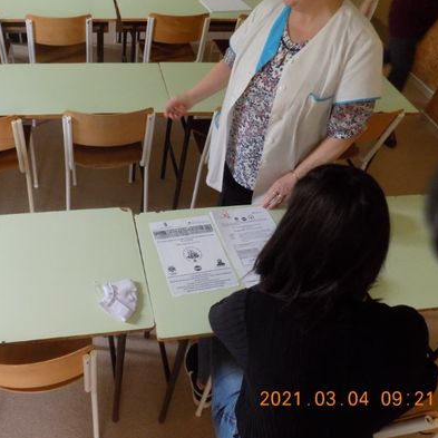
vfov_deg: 52.5
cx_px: 135
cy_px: 206
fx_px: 444
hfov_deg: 51.2
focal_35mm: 31
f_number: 3.1
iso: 320
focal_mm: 4
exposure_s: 1/30
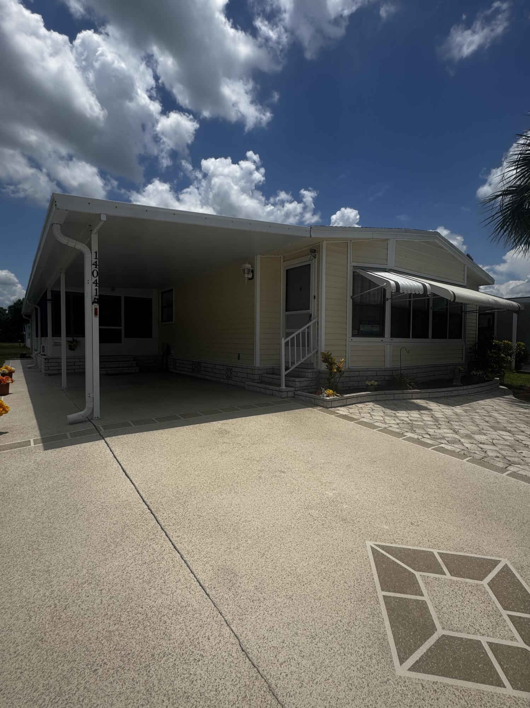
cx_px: 265
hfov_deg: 85.6
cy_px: 354
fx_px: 286
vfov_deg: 102.1
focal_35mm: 14
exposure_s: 1/3906
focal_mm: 2.22
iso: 40
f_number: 2.2
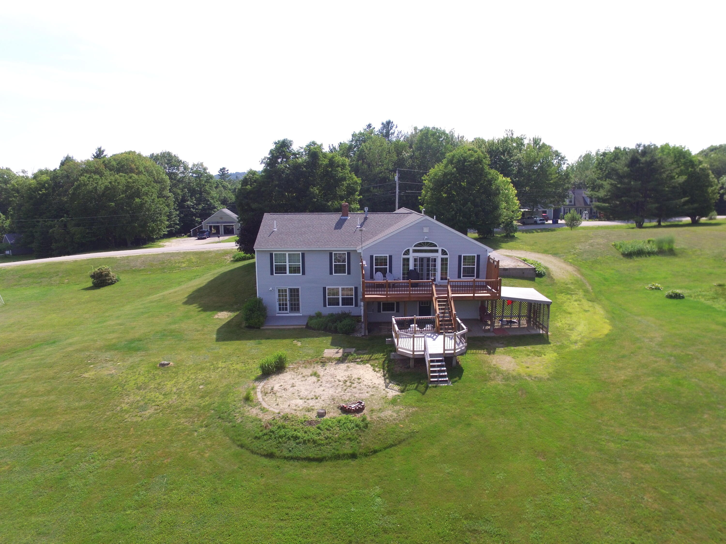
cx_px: 363
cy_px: 272
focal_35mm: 20
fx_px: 419
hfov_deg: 81.7
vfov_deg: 66.0
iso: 100
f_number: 2.8
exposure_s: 1/773
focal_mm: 3.61
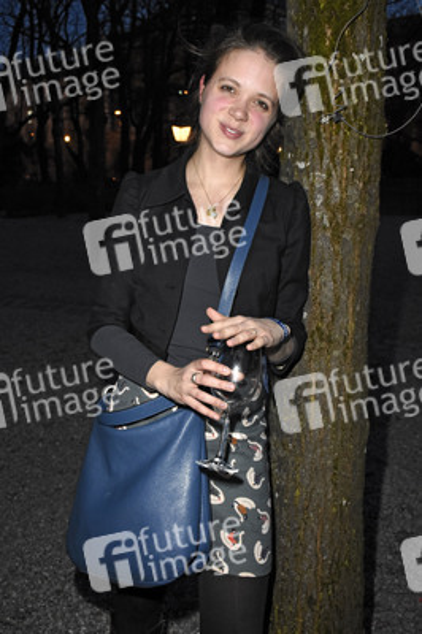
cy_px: 317
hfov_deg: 34.2
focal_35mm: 39
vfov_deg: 49.6
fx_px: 687
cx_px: 211
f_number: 6.3
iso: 3200
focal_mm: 26
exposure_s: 1/60
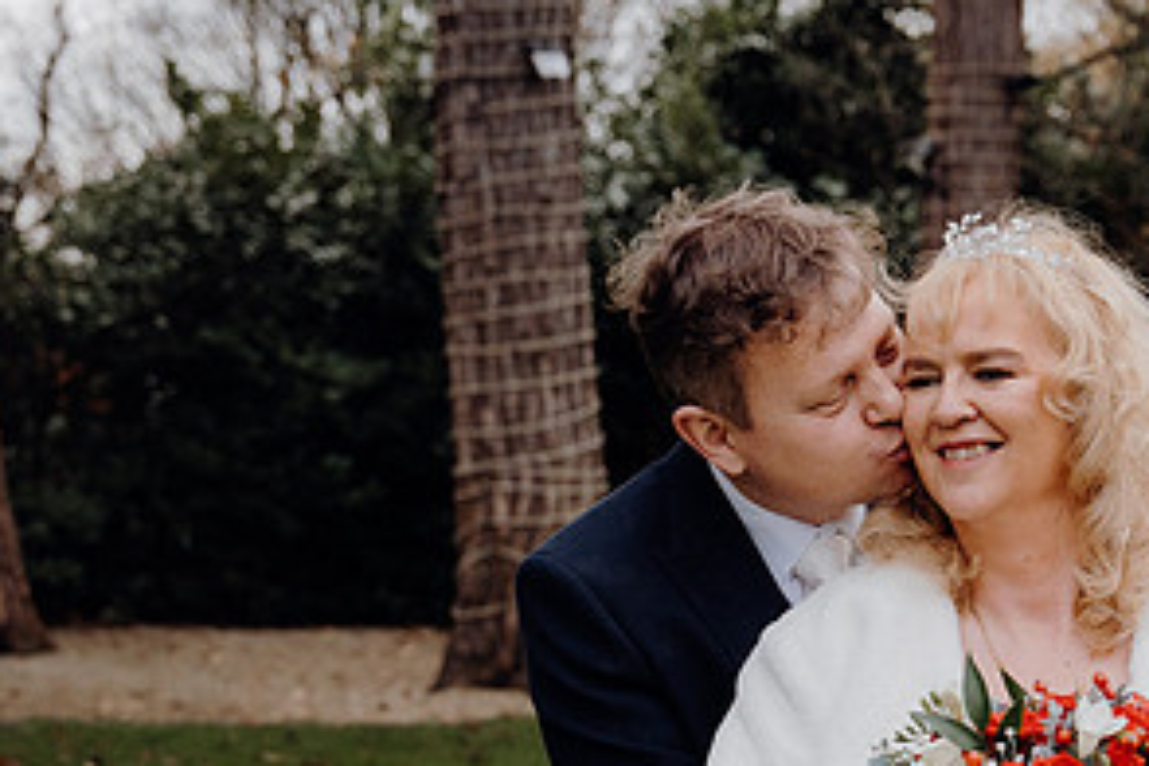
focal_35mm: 81
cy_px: 717
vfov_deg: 16.6
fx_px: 2585
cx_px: 934
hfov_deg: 24.6
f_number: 3.5
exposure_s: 1/250
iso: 1600
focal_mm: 41
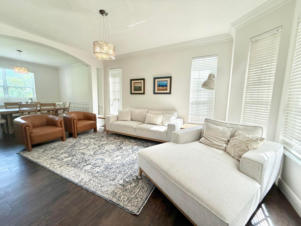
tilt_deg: -6.9
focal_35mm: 14
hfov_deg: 102.1
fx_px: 122
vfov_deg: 85.7
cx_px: 150
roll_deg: -0.6
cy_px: 113
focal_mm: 2.22
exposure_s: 1/120
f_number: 2.2
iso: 80
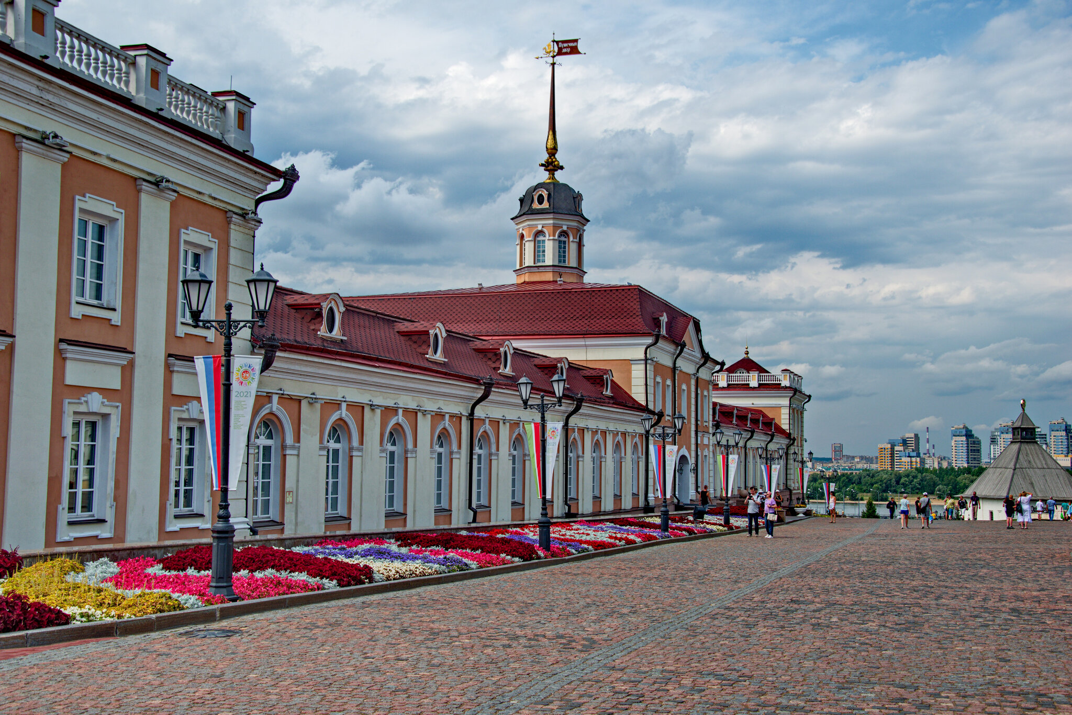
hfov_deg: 49.5
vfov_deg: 34.2
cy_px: 358
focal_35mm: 39
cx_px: 536
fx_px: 1161
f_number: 8
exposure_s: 1/250
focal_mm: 26
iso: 100
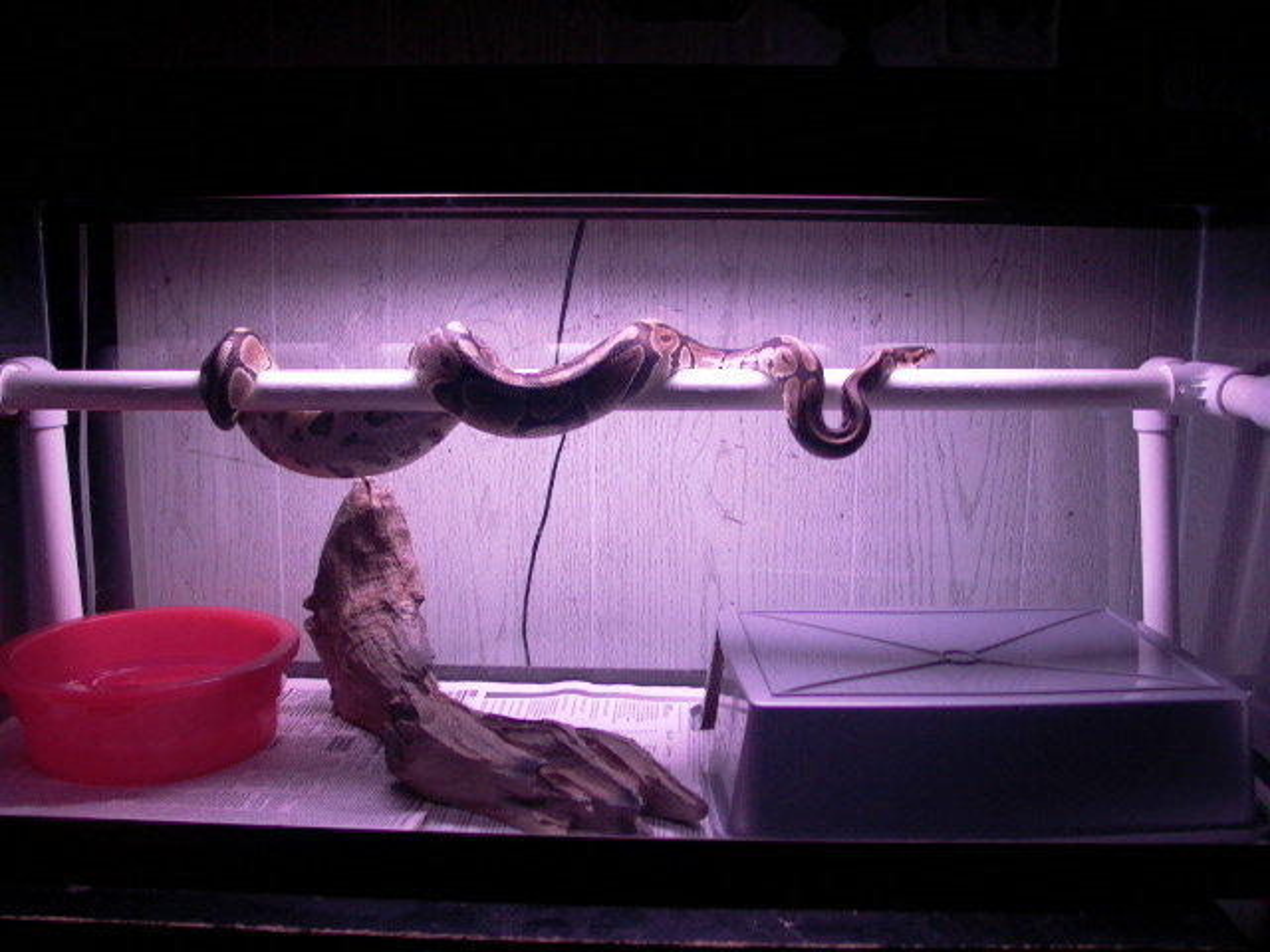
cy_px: 476
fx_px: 1211
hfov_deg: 55.4
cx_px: 635
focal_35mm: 33
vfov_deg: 42.9
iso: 100
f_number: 2.04
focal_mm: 7.13
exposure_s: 1/10.6
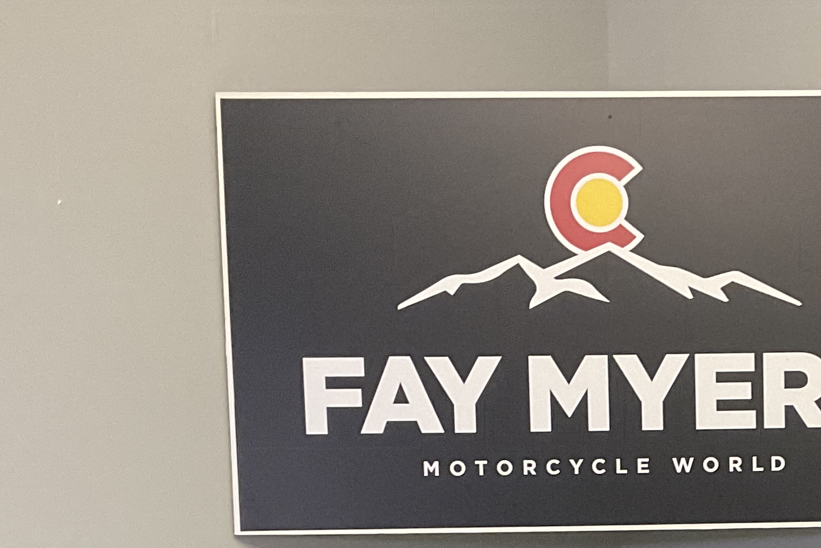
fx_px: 1847
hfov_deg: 24.5
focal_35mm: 81
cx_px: 706
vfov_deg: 15.8
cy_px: 771
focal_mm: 3
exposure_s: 1/60
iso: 160
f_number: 1.8
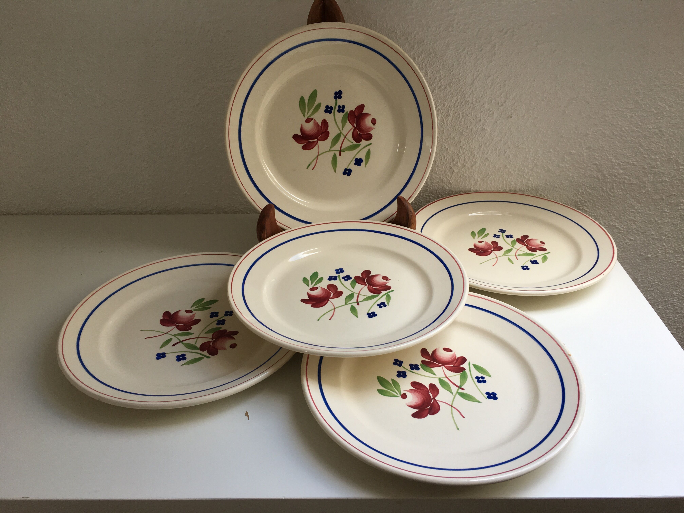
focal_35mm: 29
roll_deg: +1.4
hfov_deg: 61.7
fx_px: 573
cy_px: 256
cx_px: 342
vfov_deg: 48.2
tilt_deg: -32.1
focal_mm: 4.15
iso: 40
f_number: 2.2
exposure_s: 1/100
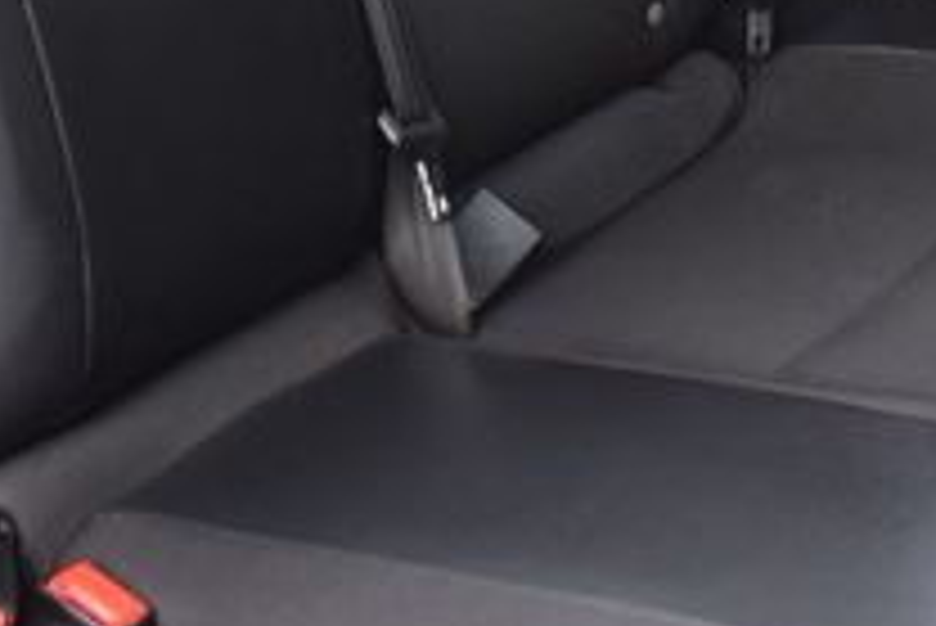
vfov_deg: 15.3
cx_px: 234
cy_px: -293
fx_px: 2159
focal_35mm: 83
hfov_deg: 24.2
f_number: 6.3
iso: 400
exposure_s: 1/15
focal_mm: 18
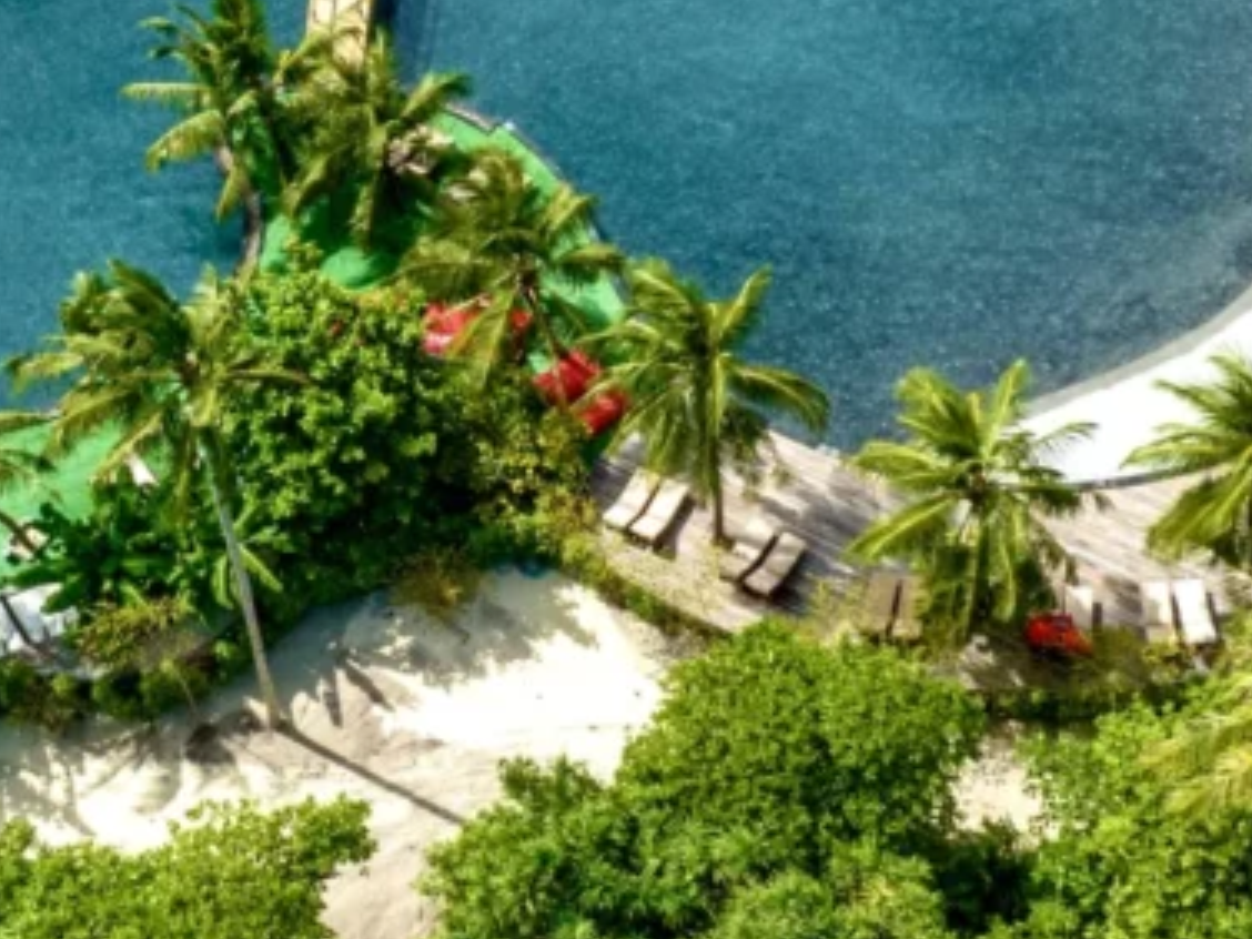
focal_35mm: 49
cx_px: 266
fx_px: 1772
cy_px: -8
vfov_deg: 27.9
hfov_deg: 37.6
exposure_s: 1/400
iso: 100
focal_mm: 12.29
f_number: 5
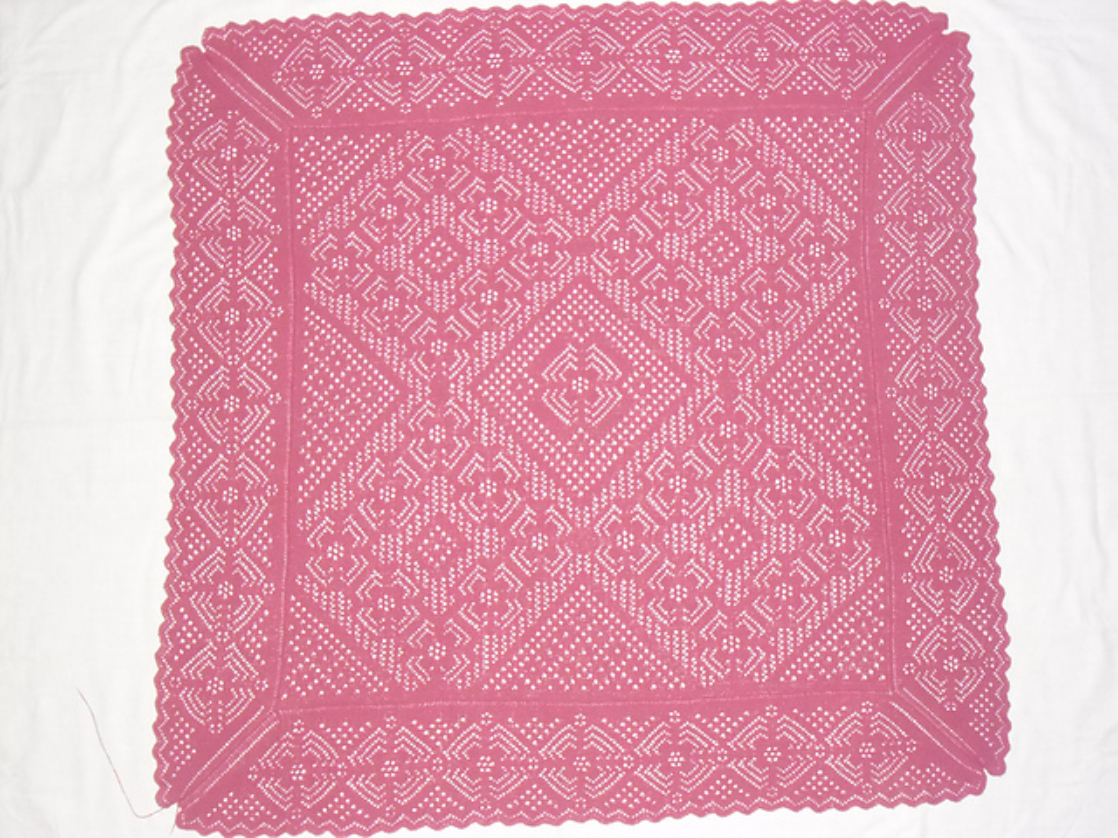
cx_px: 559
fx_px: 1421
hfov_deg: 42.9
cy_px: 419
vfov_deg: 32.9
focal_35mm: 44
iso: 400
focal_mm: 7.8
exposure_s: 1/45
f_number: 4.5
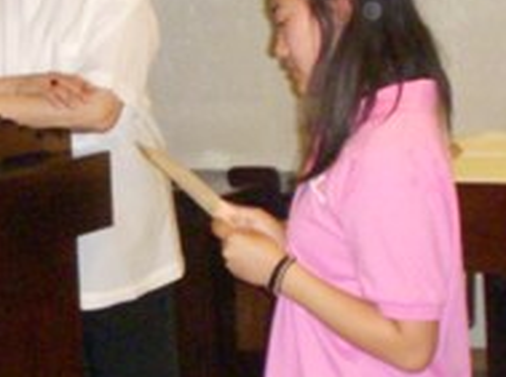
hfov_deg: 15.2
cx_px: 83
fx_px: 1882
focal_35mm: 129
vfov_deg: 11.5
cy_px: 193
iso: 640
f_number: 3.3
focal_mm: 6.3
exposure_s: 1/200
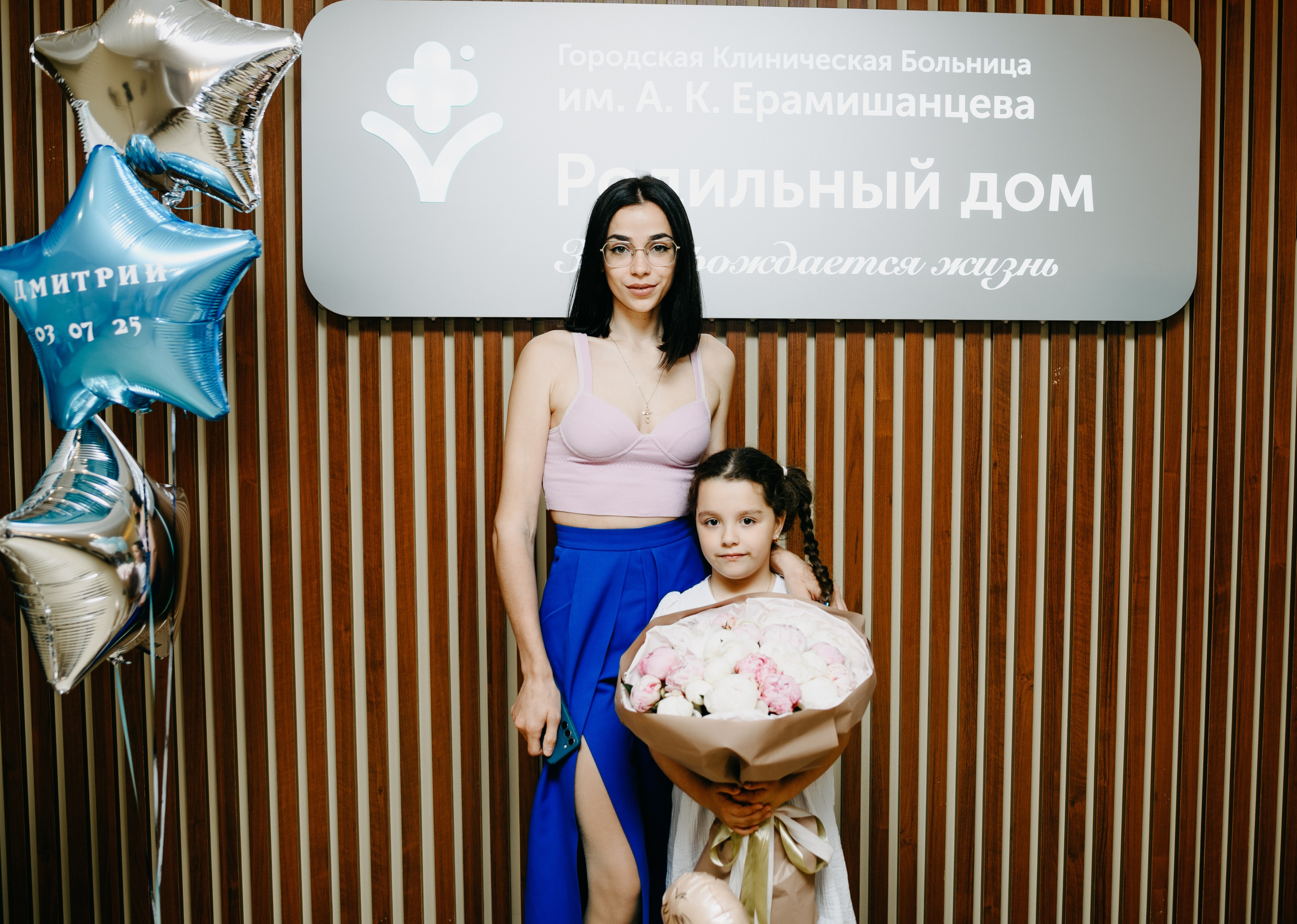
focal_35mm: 39
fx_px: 1454
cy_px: 426
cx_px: 748
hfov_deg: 47.9
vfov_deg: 35.3
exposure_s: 1/160
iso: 125
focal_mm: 35
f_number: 3.2
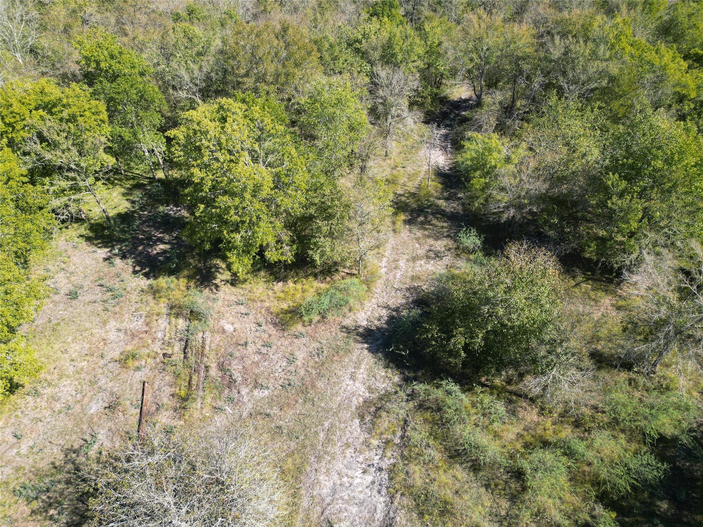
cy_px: 264
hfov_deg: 71.6
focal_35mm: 24
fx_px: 487
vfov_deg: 56.8
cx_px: 352
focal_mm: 6.72
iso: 100
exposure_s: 1/1250
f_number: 1.7
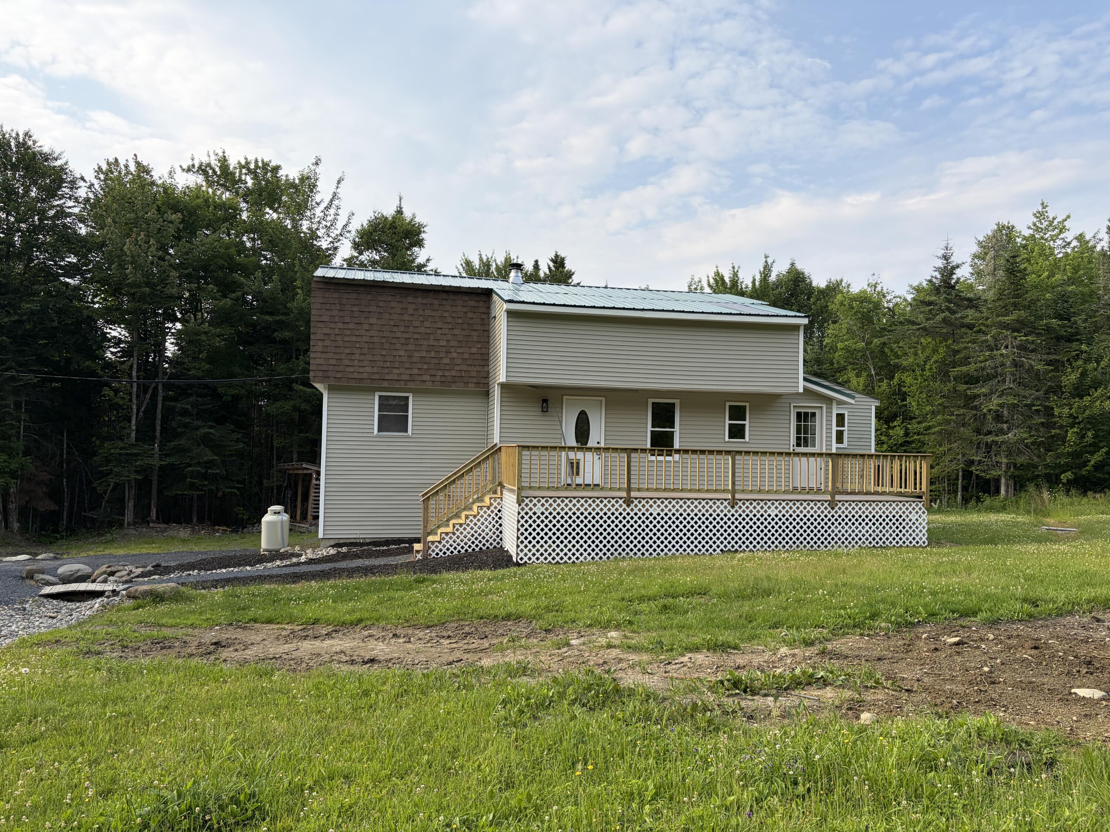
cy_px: 416
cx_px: 555
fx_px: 834
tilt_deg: +4.2
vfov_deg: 53.1
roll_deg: +0.4
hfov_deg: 67.3
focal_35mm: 26
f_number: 1.6
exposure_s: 1/1848
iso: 50
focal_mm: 5.96
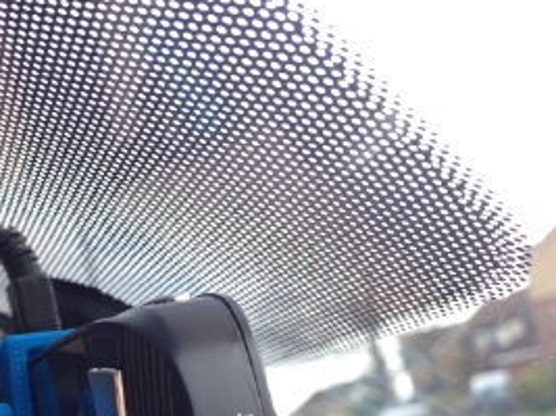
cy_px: 389
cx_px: 147
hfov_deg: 27.4
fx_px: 1124
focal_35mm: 70
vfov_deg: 20.5
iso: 50
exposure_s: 1/192
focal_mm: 4.28
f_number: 2.4
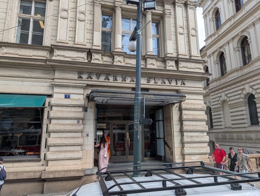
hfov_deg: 71.5
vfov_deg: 56.9
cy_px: 98
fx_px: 181
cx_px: 130
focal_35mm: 24
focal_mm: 6.9
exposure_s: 1/568
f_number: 1.68
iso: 21
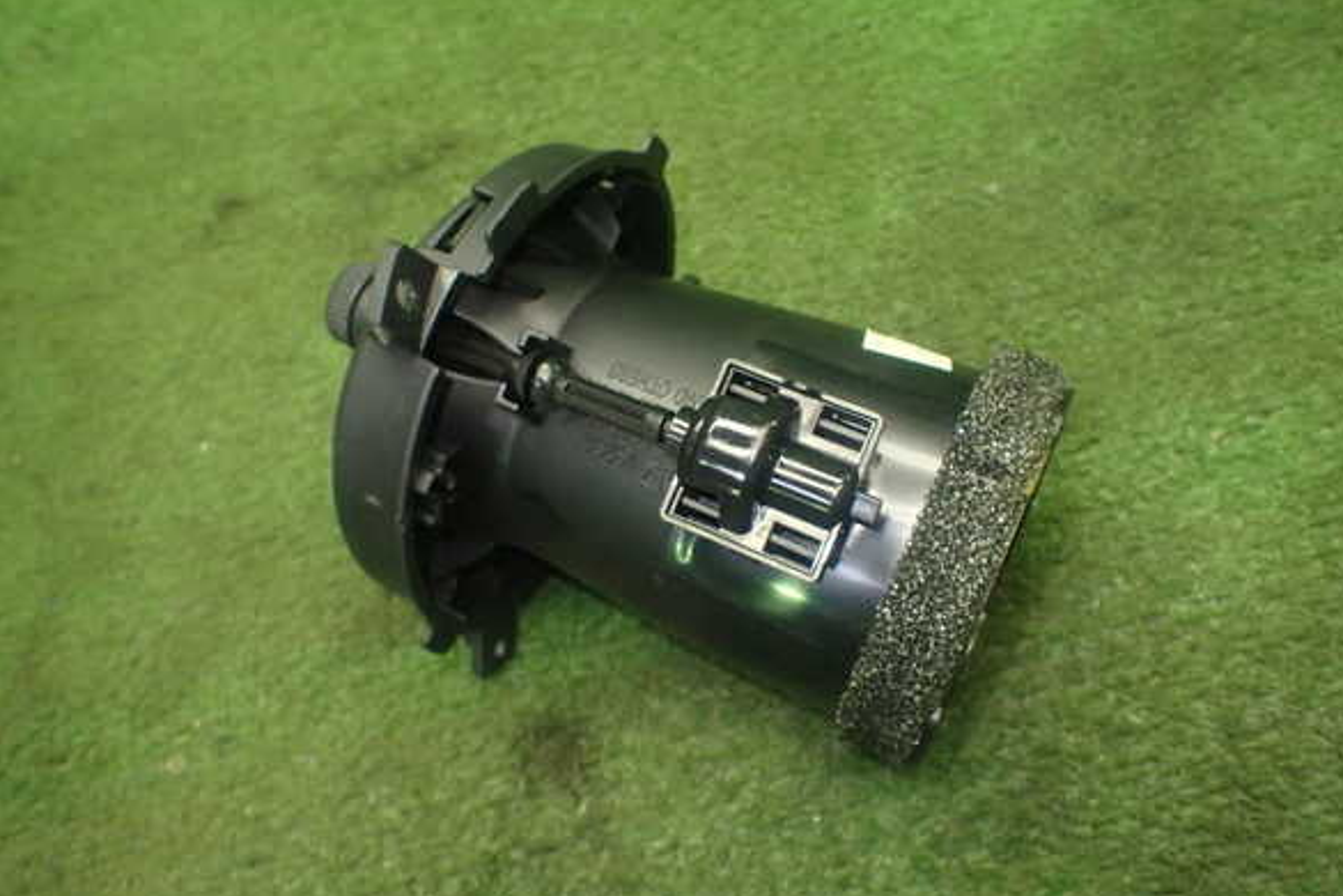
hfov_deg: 58.7
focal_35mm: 32
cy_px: 453
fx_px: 1194
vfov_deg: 41.1
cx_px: 686
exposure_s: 1/125
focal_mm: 5.4
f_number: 2.3
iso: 800
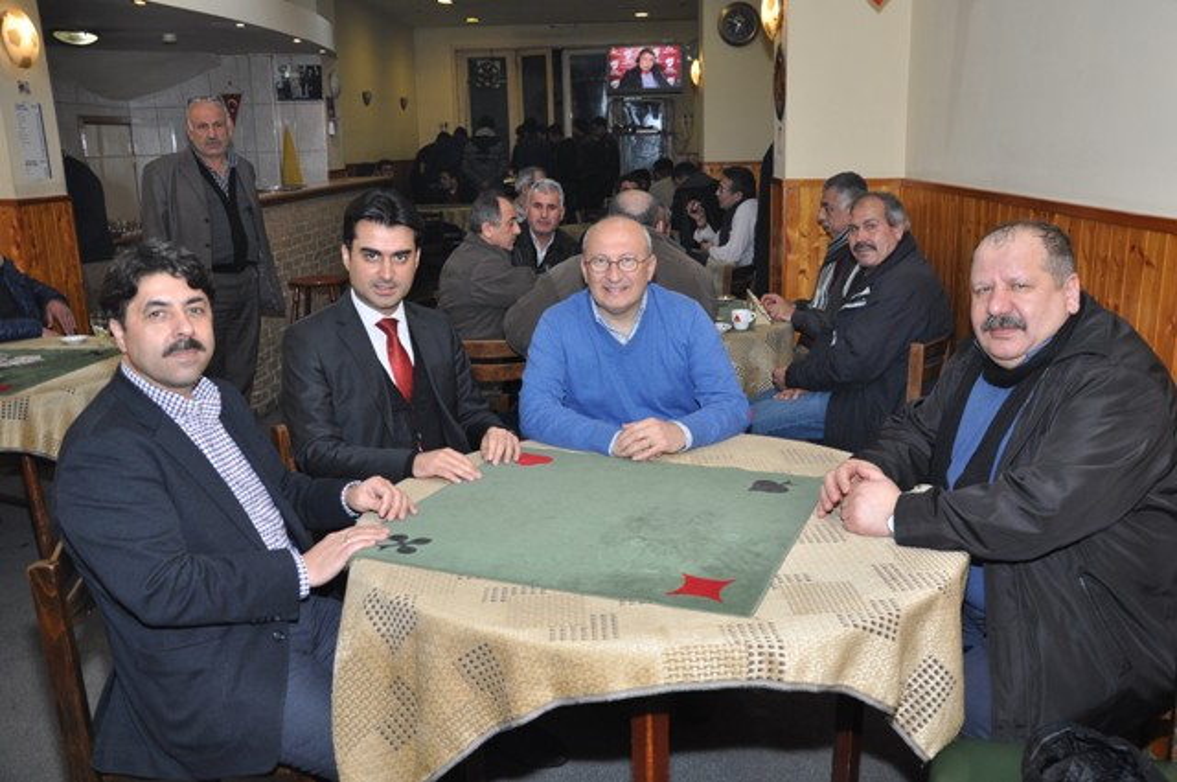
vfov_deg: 41.6
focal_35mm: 32
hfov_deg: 59.6
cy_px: 391
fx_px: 1029
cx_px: 588
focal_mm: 21
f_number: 5
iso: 320
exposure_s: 1/40
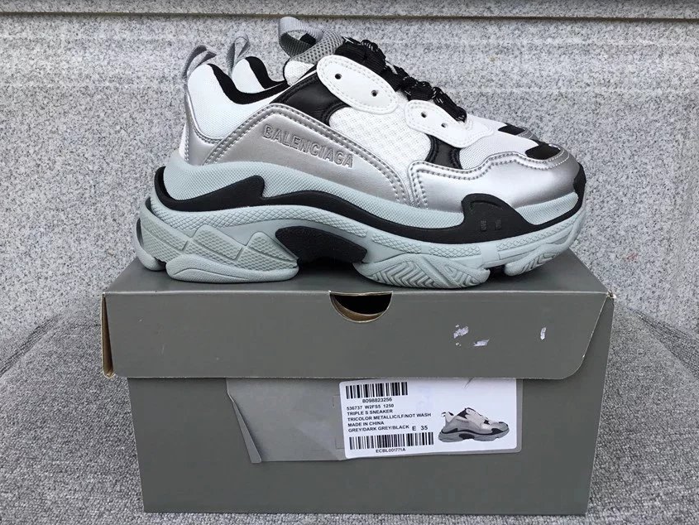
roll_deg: +0.0
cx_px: 357
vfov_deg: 42.9
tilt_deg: -18.0
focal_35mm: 33
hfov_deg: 55.3
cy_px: 251
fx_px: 666
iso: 25
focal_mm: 3.3
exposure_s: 1/351
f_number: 2.4
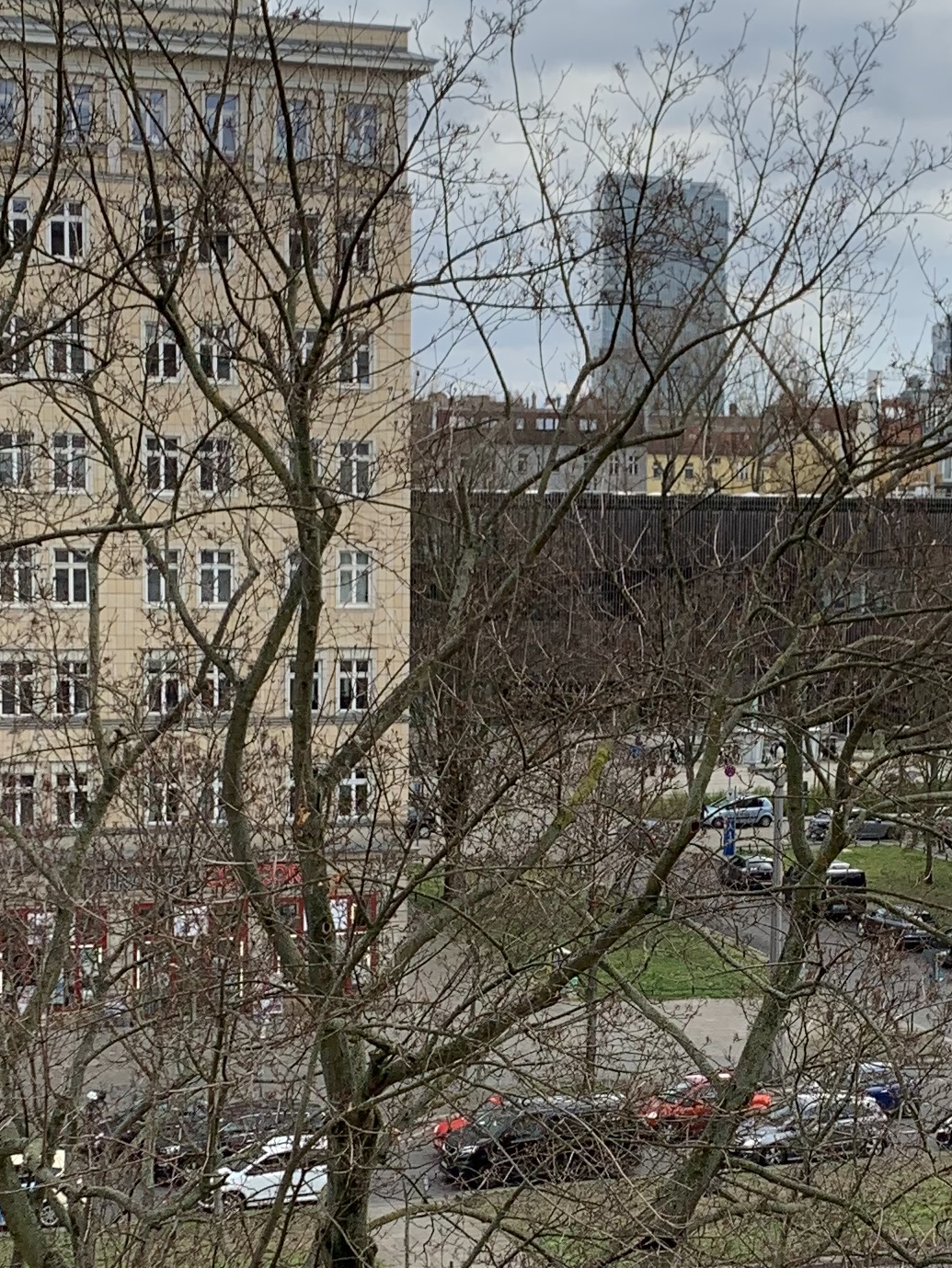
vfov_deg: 25.6
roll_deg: -1.0
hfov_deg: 19.3
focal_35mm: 76
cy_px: 797
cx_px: 637
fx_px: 2786
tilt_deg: -6.4
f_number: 1.8
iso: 25
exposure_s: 1/620
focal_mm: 4.25
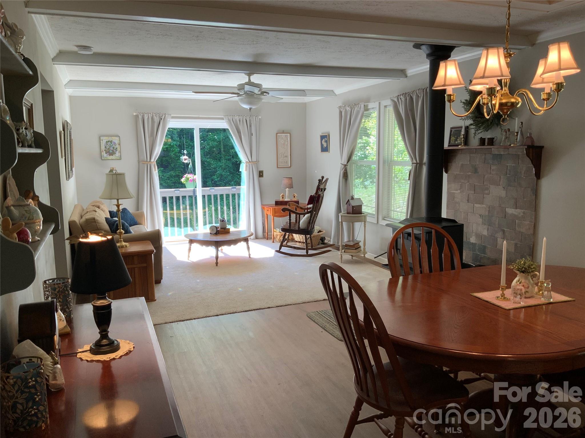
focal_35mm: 29
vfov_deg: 48.2
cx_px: 292
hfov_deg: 61.7
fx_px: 490
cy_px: 219
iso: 50
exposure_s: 1/120
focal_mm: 3
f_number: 1.8
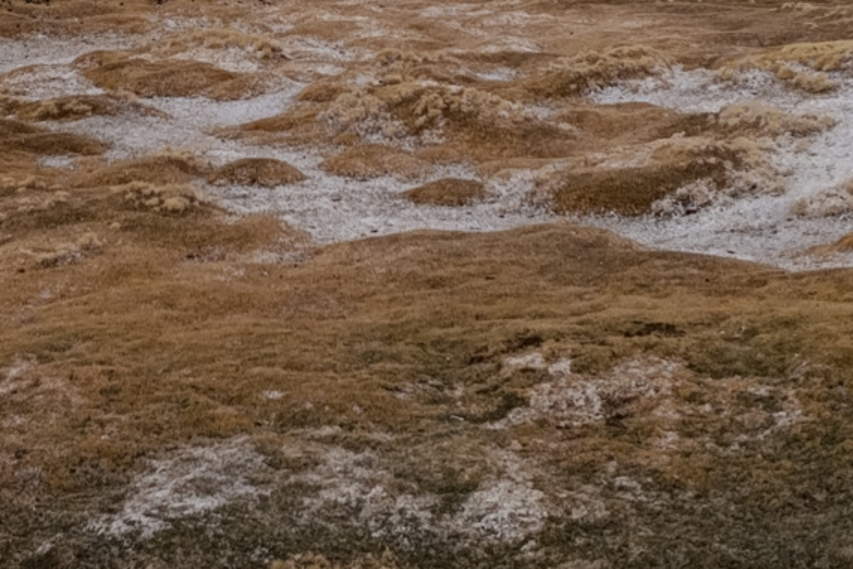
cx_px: 124
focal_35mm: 67
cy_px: -184
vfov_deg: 18.8
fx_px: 1587
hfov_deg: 29.1
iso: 50
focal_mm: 6.14
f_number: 1.6
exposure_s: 1/592
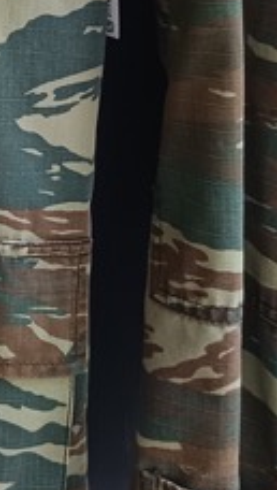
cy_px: -133
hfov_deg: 10.7
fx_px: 1339
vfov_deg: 19.3
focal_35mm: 103
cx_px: -287
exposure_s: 1/50
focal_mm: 5.31
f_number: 1.7
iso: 316
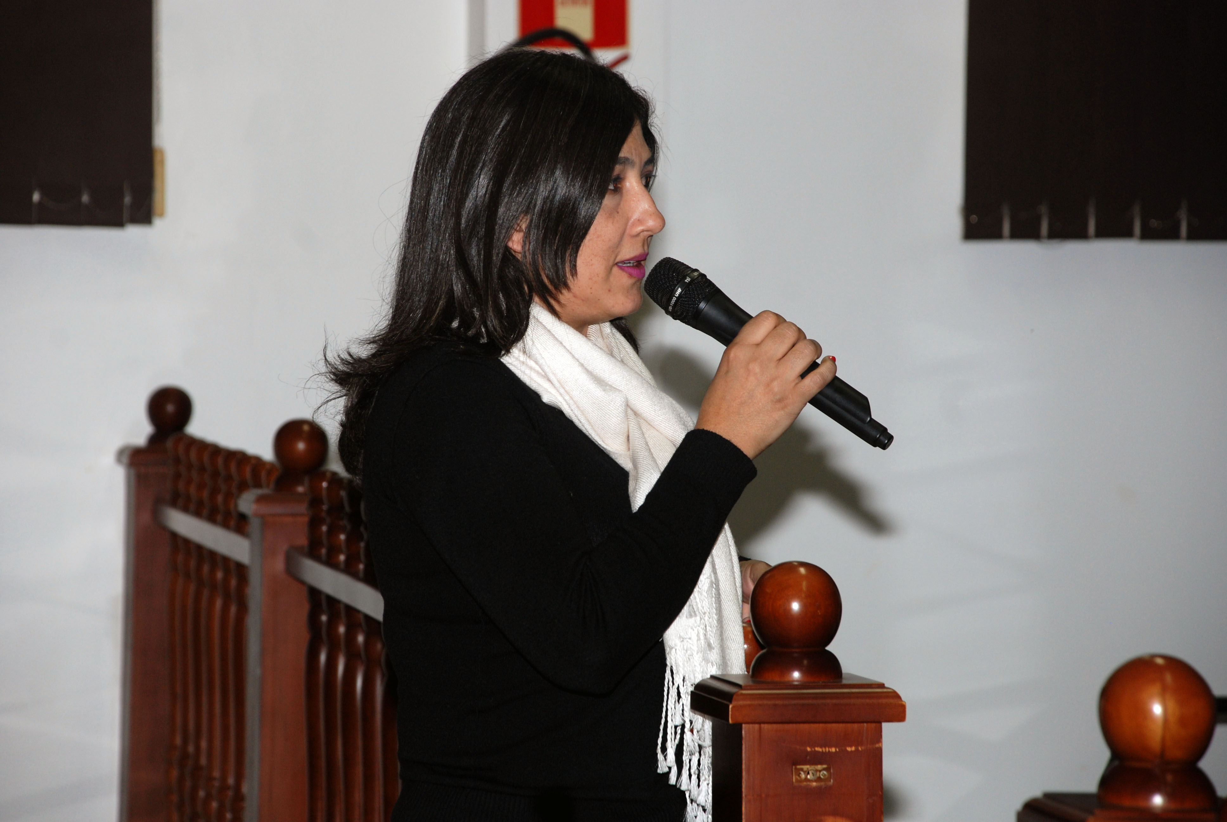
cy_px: 411
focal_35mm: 168
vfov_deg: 8.2
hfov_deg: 12.2
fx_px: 5733
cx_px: 614
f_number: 5.6
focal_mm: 112
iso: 320
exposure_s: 1/60
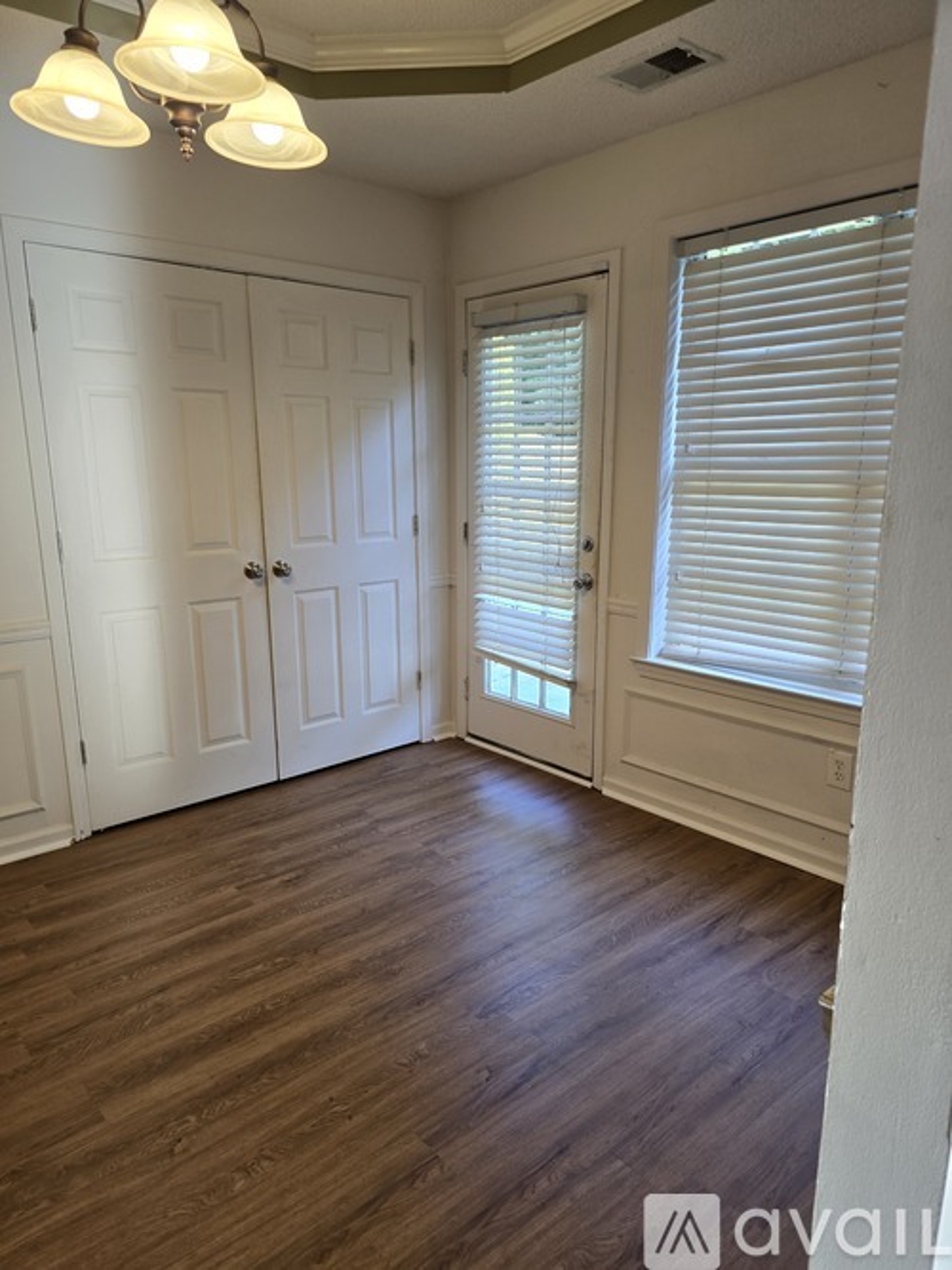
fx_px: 844
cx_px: 476
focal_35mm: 23
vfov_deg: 73.9
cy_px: 635
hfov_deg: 58.9
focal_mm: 6.3
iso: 100
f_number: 1.7
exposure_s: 1/120
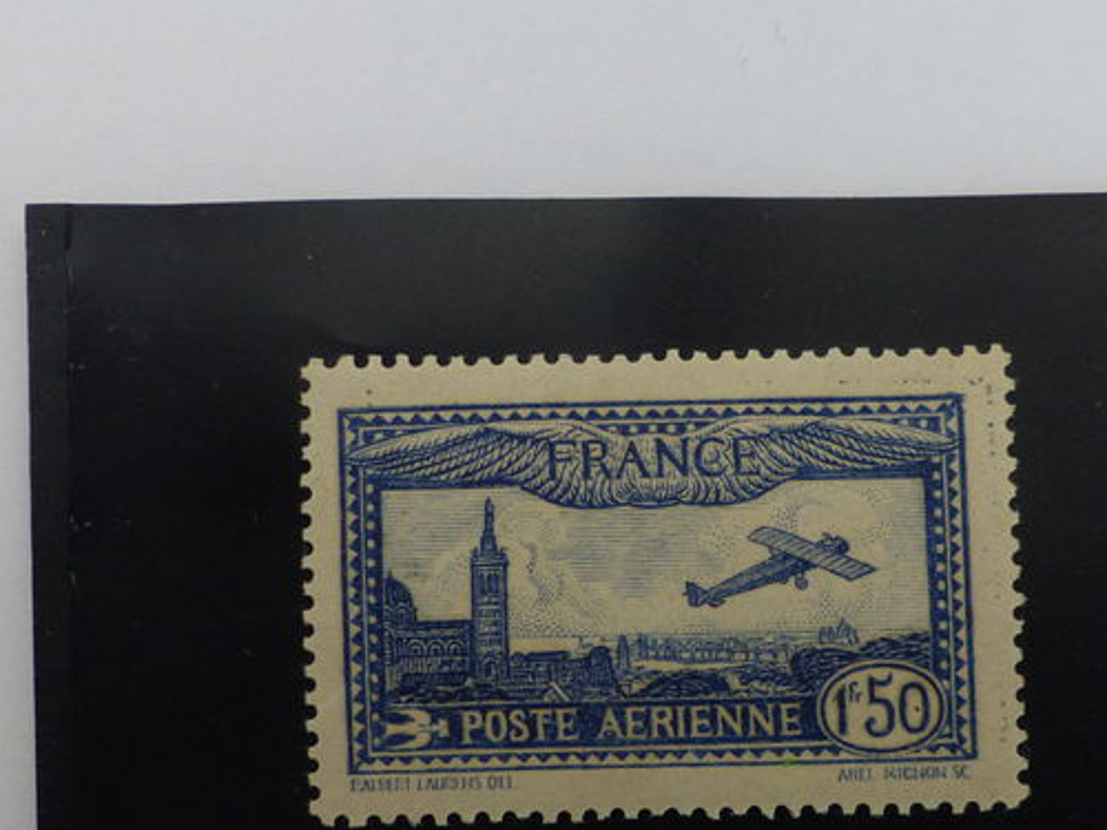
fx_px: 1599
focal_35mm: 50
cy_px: 591
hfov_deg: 37.9
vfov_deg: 28.8
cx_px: 706
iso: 200
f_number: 2.8
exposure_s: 1/60
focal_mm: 4.5
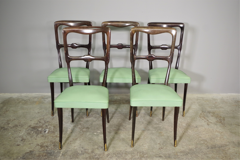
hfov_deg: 60.3
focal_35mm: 31
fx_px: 207
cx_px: 120
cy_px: 80
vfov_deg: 42.3
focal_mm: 21.25
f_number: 4
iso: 800
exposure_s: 1/25
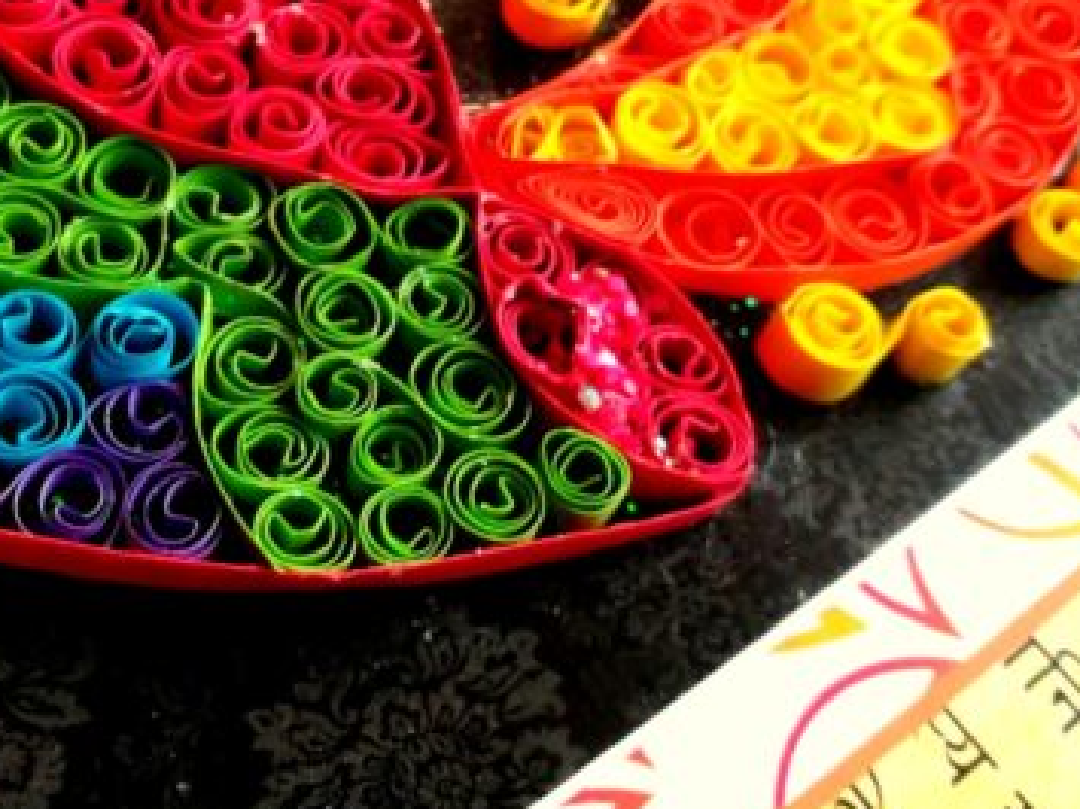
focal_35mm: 44
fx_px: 1372
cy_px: 274
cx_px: 335
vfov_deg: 32.6
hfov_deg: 42.2
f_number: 2.2
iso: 100
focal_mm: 3.83
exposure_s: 1/100
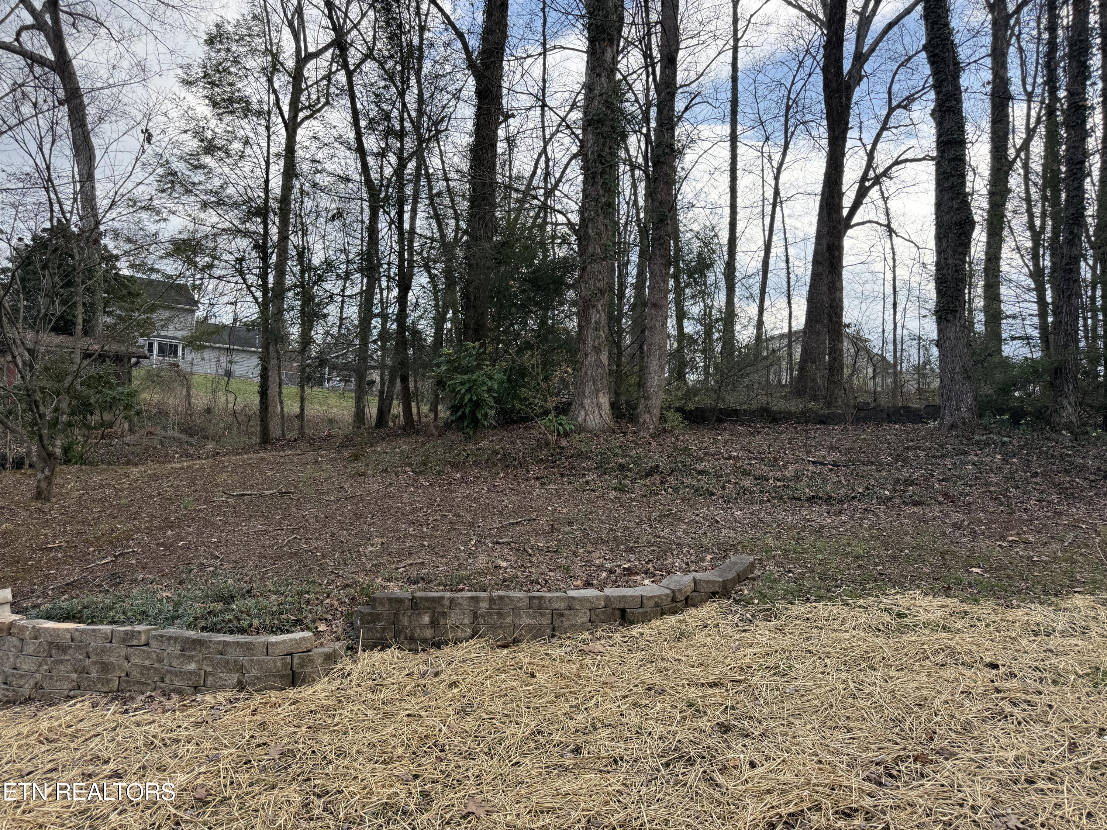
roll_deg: -2.4
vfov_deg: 56.8
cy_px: 415
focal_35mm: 24
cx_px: 554
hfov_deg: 71.6
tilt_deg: +0.8
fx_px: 768
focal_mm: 6.76
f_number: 1.78
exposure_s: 1/1385
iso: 100
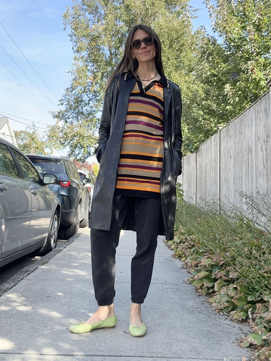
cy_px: 180
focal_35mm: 30
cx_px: 136
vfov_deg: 60.0
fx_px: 313
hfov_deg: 46.8
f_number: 1.9
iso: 25
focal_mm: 2.69
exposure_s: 1/244
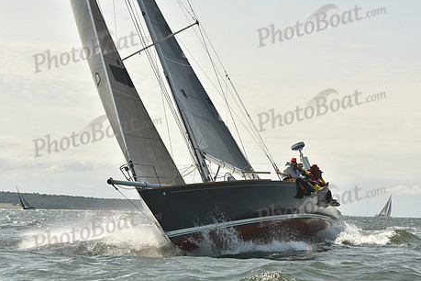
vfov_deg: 11.4
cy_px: 169
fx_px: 1403
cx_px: 210
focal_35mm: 120
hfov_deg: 17.1
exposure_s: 1/800
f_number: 9
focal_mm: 95
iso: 250
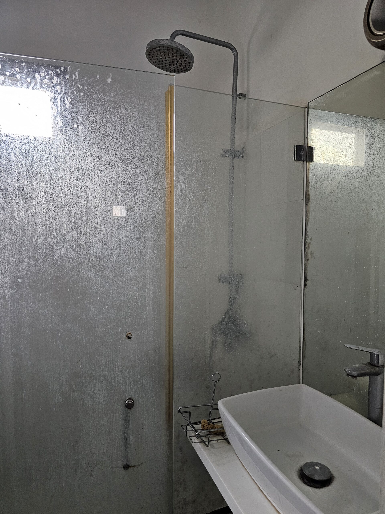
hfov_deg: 58.9
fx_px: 341
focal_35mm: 23
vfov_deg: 73.9
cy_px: 257
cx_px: 192
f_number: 1.7
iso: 500
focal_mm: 6.3
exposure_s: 1/40
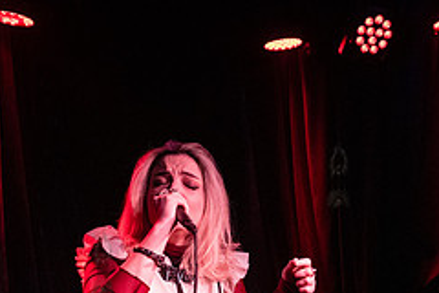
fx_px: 707
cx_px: 337
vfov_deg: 21.7
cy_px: 352
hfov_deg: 33.7
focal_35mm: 58
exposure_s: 1/400
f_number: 4
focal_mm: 24
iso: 12800
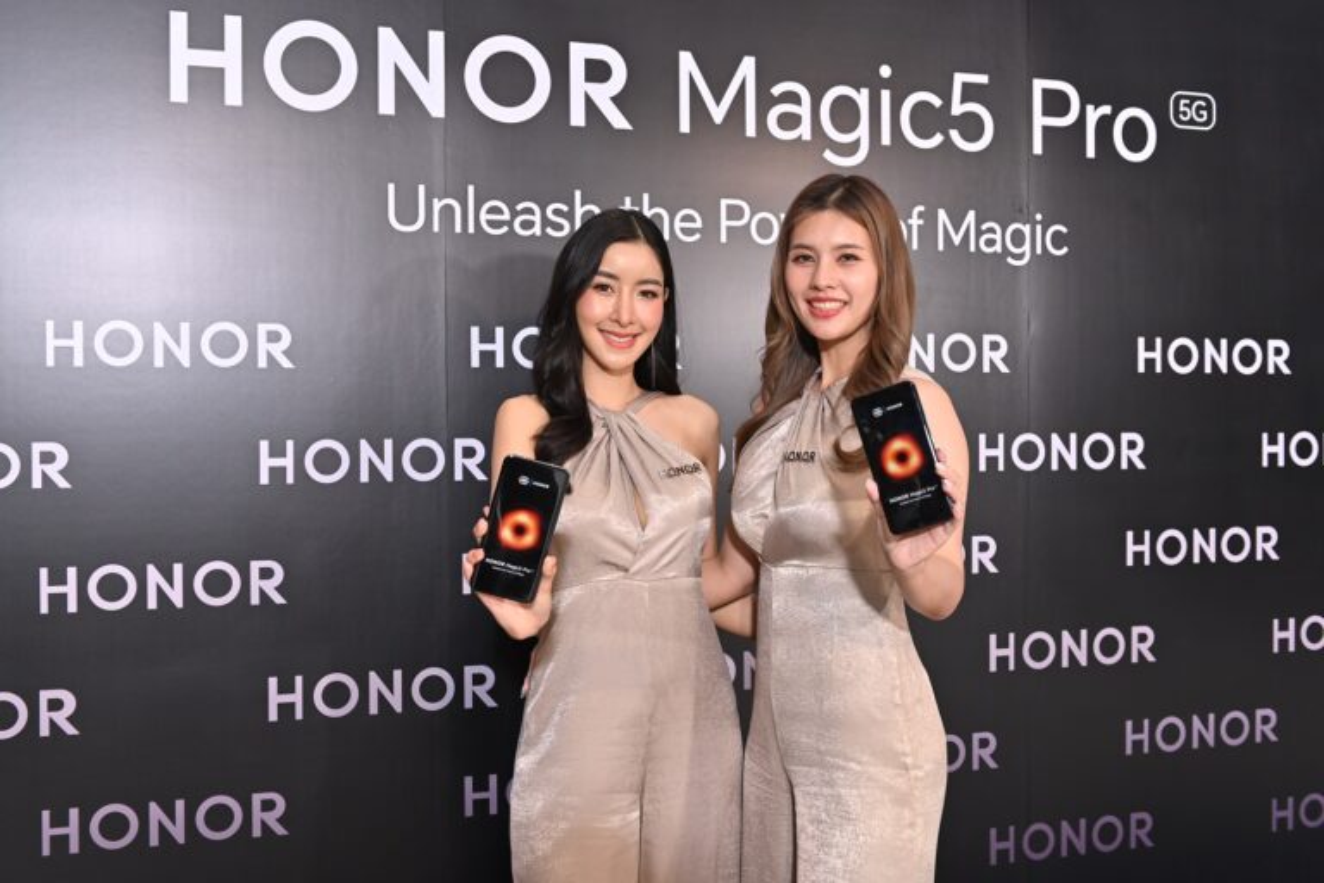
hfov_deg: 53.1
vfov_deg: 36.9
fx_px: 1324
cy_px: 442
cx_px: 662
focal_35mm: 36
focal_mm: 36
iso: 1250
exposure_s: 1/200
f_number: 5.6
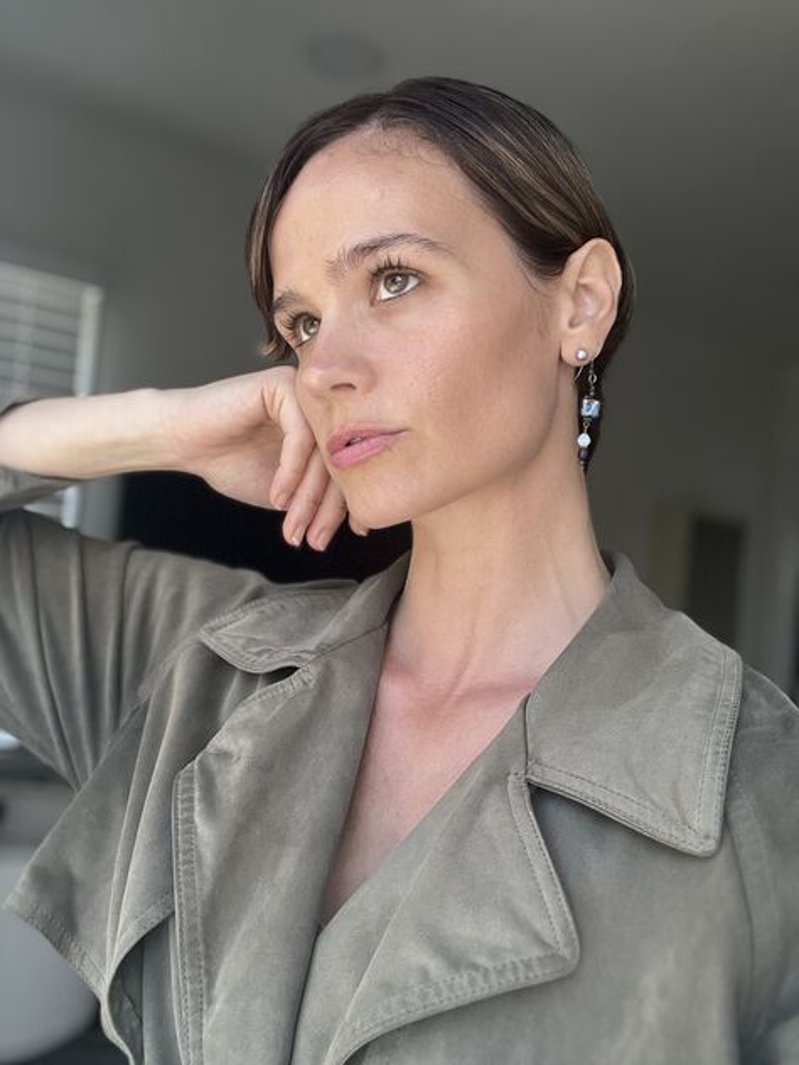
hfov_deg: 46.8
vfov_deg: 60.0
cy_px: 532
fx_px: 923
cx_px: 400
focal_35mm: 30
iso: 64
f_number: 2.2
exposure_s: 1/121
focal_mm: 2.71
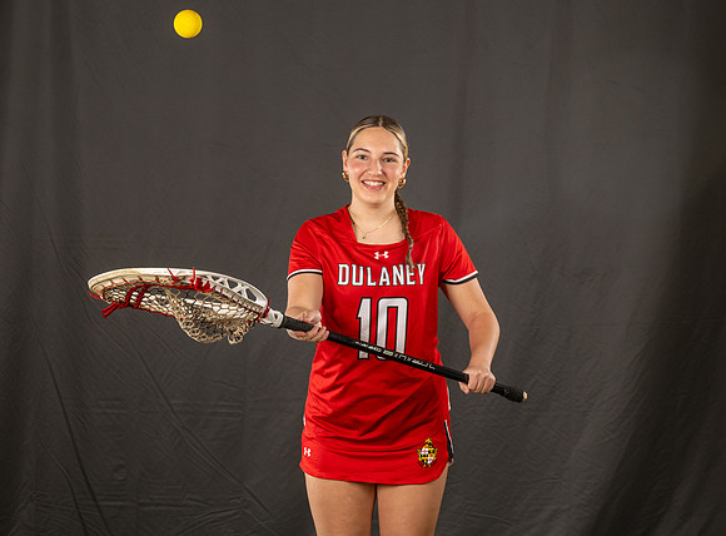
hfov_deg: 18.4
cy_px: 321
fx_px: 2233
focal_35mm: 107
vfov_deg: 13.7
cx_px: 236
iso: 160
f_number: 6.3
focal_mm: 72
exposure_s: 1/160
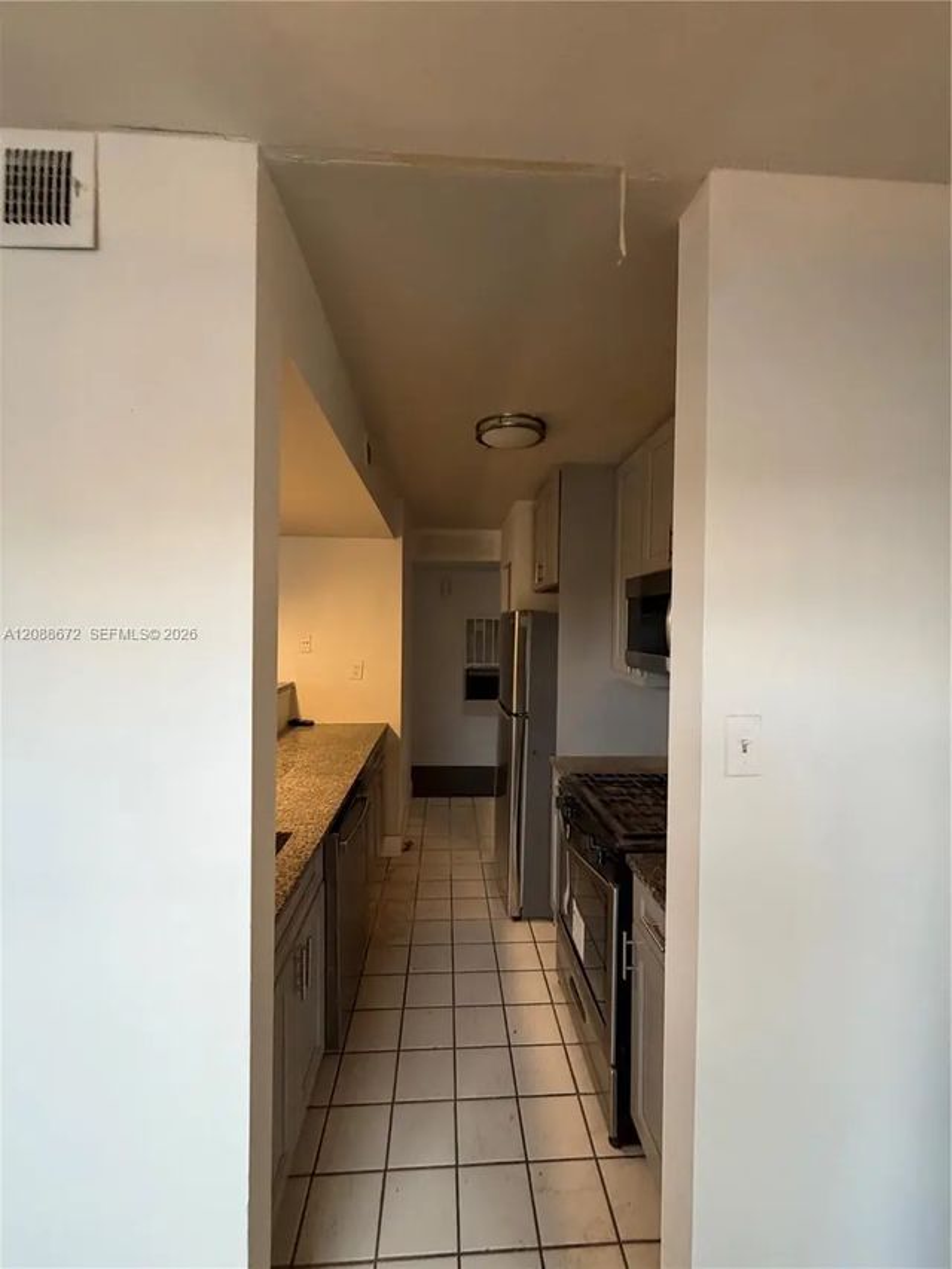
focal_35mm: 14
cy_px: 634
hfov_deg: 85.7
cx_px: 476
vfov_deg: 102.1
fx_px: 513
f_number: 2.2
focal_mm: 2.22
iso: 200
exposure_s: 1/120
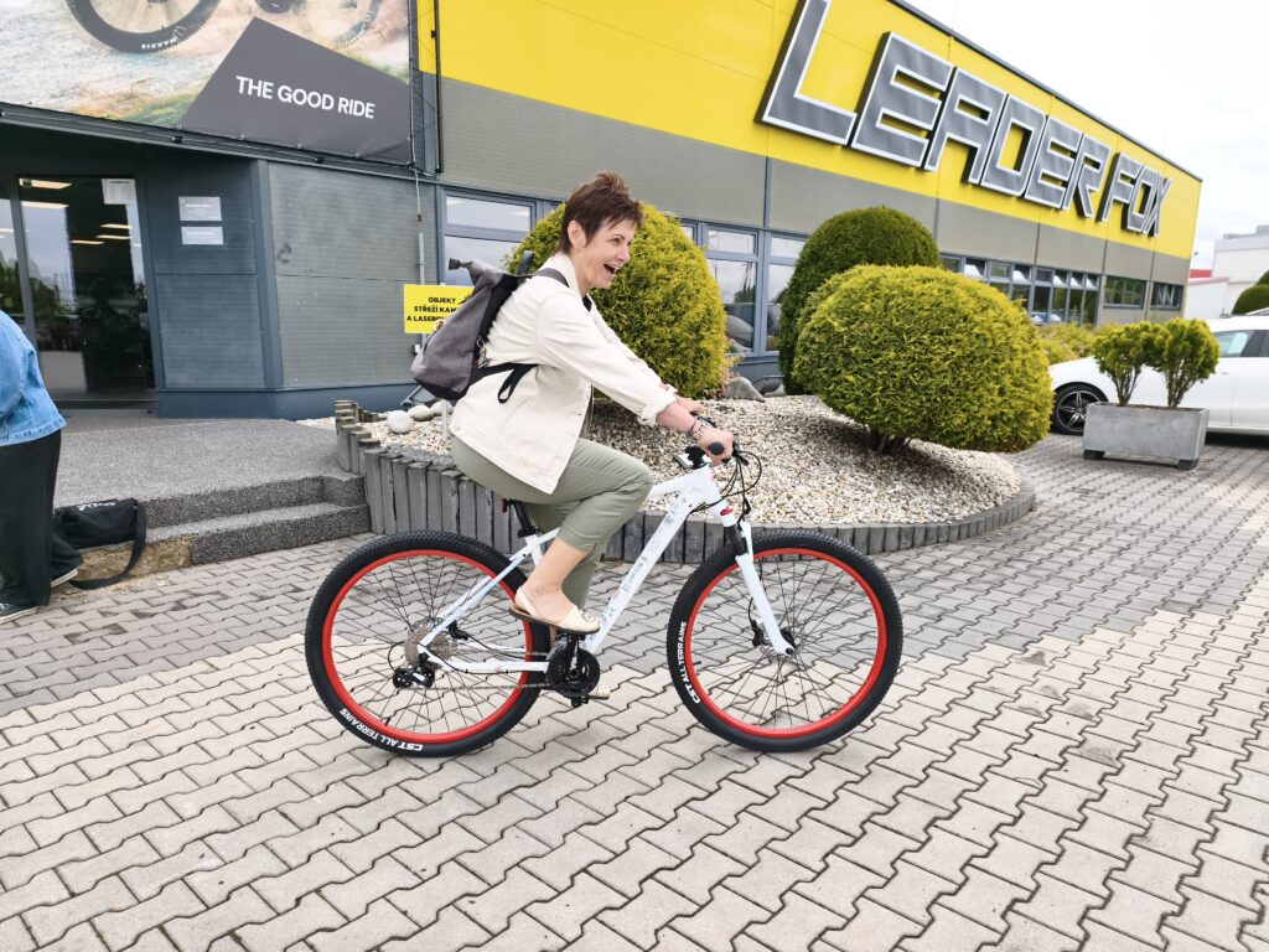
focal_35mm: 23
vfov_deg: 58.9
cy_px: 476
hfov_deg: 73.9
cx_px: 634
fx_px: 843
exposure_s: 1/1522
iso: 50
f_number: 1.62
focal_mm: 6.45
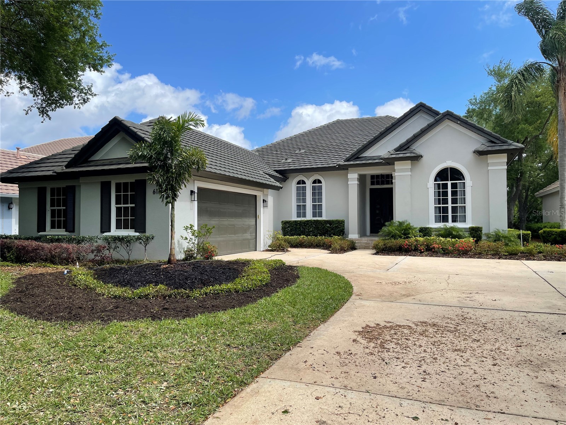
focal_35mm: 25
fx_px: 409
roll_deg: +0.6
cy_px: 212
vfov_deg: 54.9
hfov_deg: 69.4
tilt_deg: +1.1
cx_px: 283
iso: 32
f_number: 1.6
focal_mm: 5.1
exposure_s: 1/2924
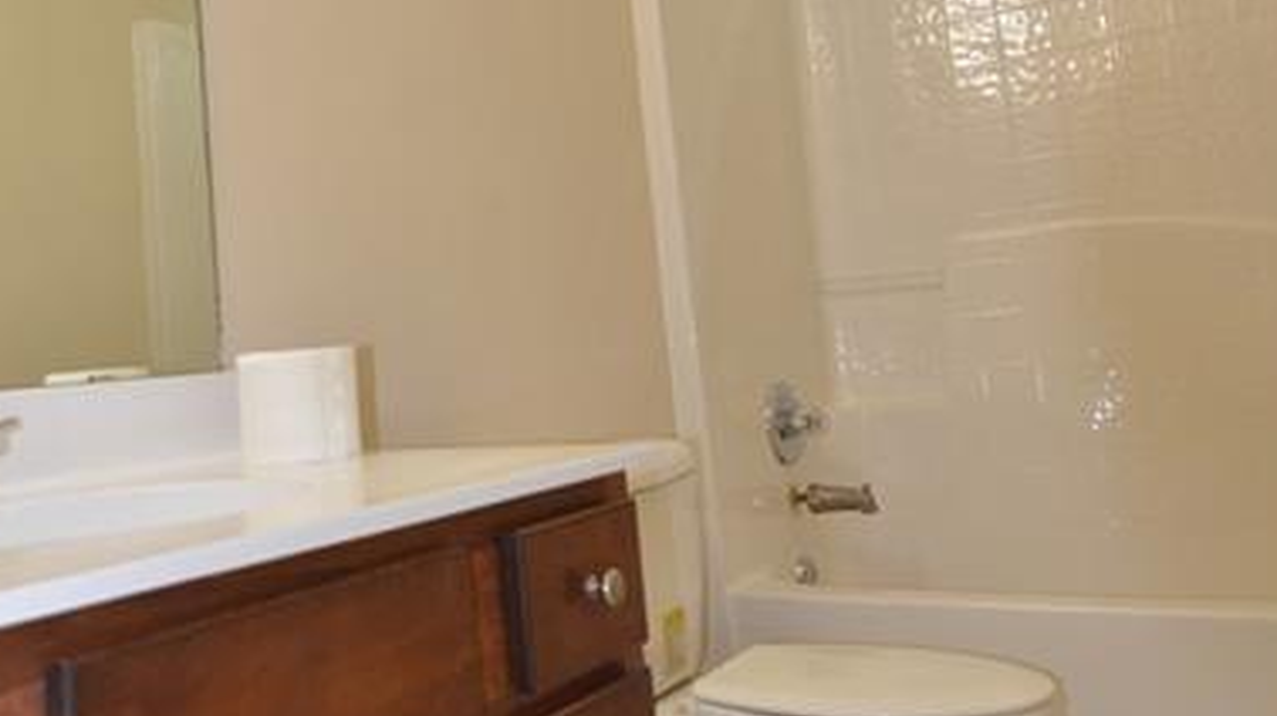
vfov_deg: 33.2
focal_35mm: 35
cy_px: 213
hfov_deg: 55.6
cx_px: 449
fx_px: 1186
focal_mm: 11
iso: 400
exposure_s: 1/125
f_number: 2.8
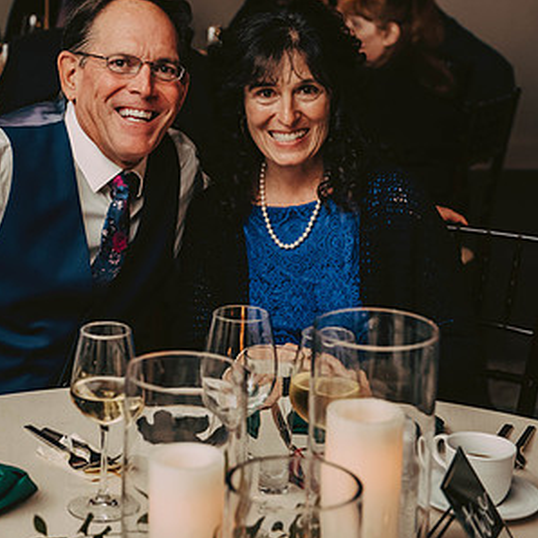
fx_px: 1512
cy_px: 203
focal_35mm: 86
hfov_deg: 20.1
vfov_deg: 20.1
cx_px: 153
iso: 2500
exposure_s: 1/200
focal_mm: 52
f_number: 3.2
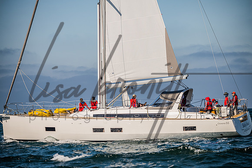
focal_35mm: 202
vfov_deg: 6.8
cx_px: 126
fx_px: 1414
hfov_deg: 10.2
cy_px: 84
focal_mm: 200
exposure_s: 1/3200
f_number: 5
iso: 320
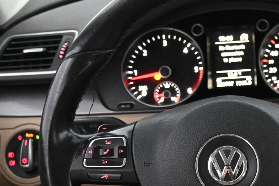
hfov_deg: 27.0
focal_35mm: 73
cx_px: 233
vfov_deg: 18.5
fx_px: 566
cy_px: 152
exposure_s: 1/40
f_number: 4.2
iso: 6400
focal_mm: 23
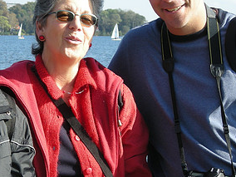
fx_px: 1057
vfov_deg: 9.6
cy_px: 95
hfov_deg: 12.7
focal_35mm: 155
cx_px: 50
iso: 50
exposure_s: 1/235
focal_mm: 12.3
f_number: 3.9
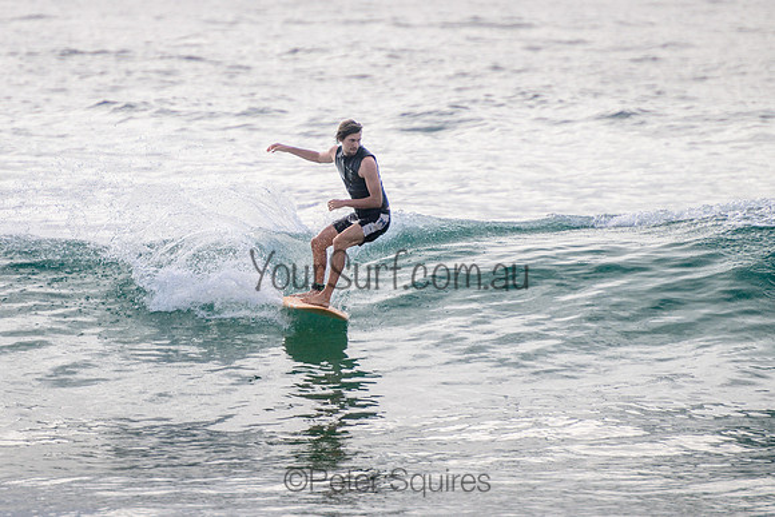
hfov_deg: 3.7
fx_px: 11846
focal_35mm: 550
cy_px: 205
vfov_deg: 2.5
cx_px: 243
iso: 180
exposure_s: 1/2000
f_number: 5.6
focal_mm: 400
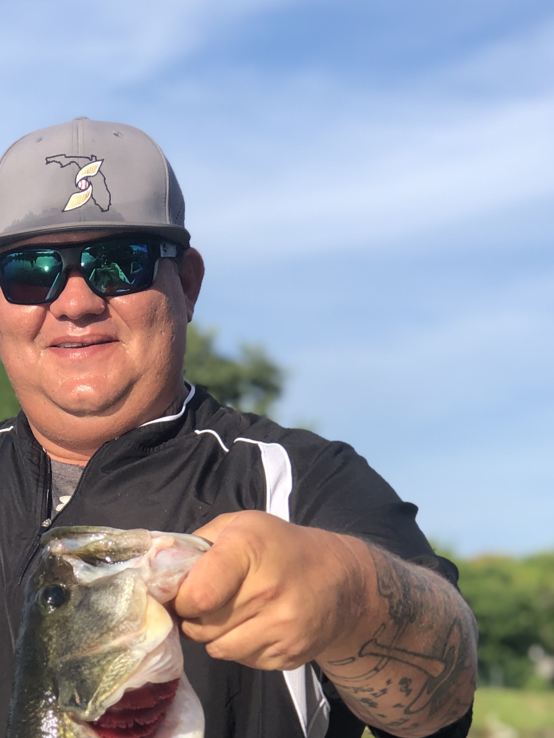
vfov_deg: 16.7
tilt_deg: +0.8
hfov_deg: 12.7
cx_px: 60
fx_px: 2475
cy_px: 699
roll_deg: -3.3
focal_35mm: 116
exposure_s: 1/640
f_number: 2.8
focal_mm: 6.6
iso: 20
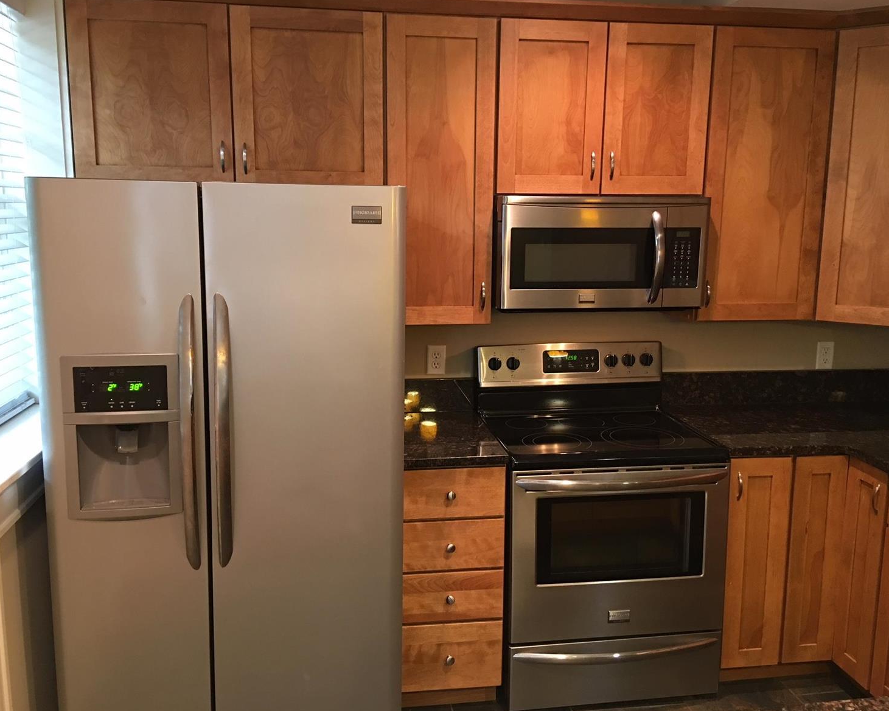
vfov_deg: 47.1
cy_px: 349
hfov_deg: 57.2
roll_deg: +0.0
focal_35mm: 31
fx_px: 816
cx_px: 436
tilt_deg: -8.5
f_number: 2.2
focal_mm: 4.15
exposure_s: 1/8
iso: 80
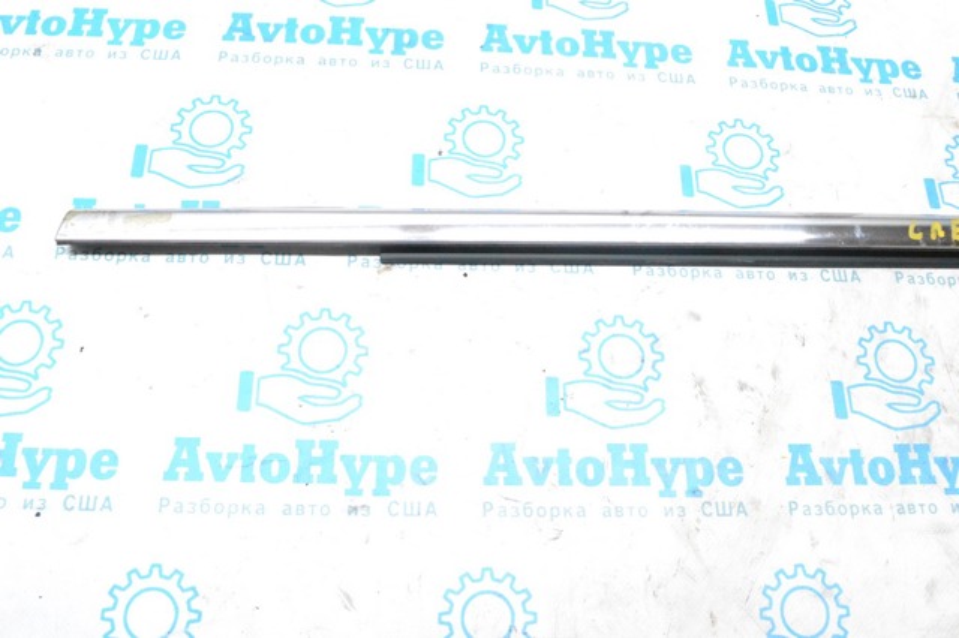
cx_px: 480
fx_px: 799
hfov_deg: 62.0
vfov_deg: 43.6
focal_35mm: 30
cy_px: 319
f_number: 9
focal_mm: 20
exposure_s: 1/160
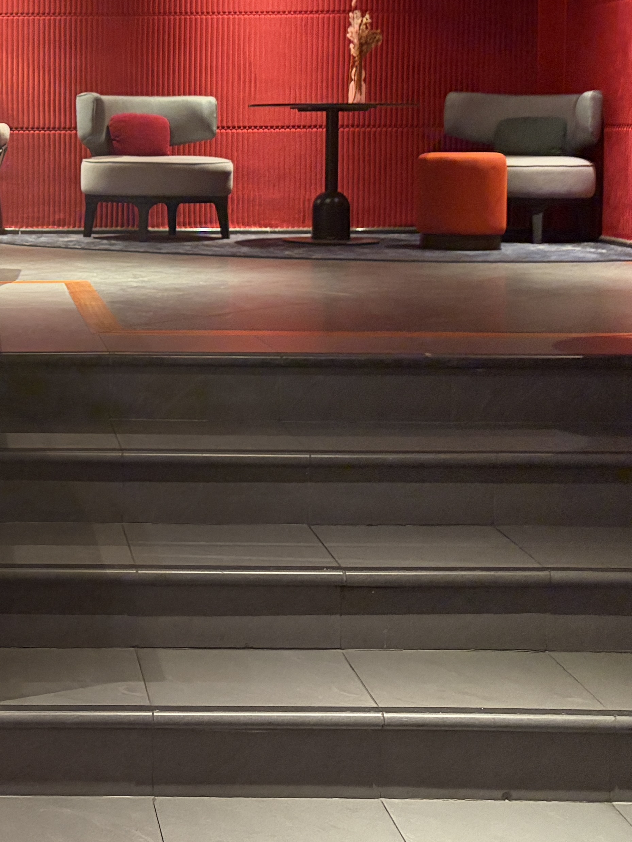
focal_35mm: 60
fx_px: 1461
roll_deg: +0.1
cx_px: -9
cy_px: 187
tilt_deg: -3.6
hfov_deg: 23.3
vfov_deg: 31.5
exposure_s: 1/50
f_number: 1.6
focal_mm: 5.96
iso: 400
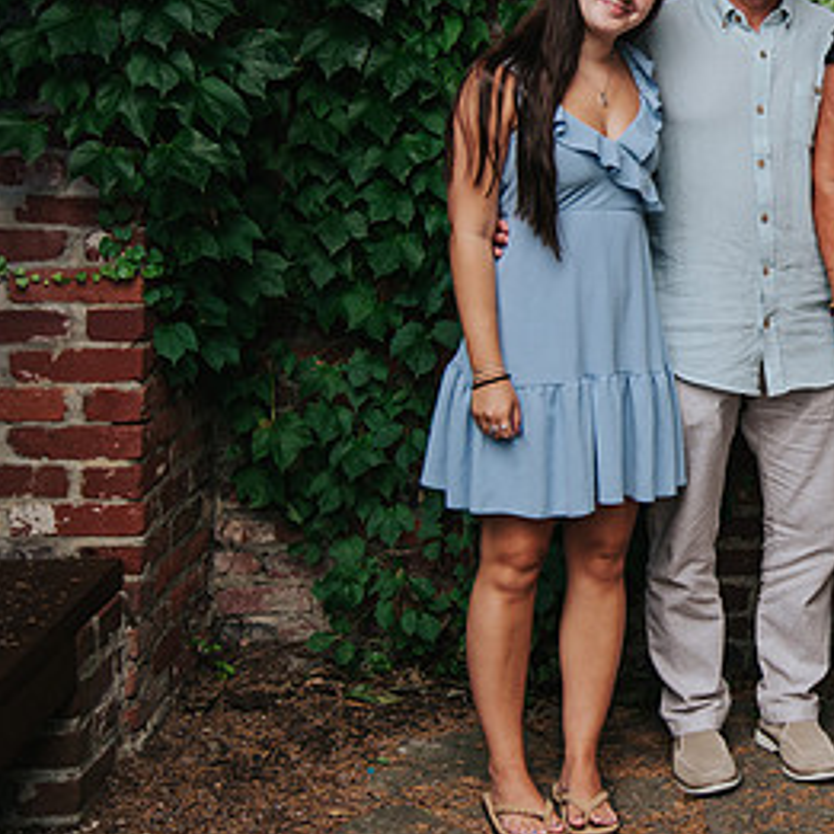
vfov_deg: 20.8
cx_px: 898
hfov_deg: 20.0
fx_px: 2262
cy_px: 251
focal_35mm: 83
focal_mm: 44
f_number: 4
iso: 800
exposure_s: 1/60
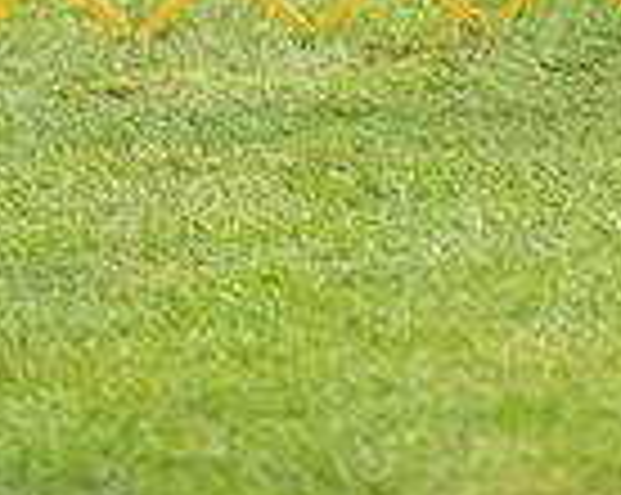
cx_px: 724
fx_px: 12609
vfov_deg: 2.2
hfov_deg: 2.8
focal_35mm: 687
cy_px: -335
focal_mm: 174
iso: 1000
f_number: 3.2
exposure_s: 1/800
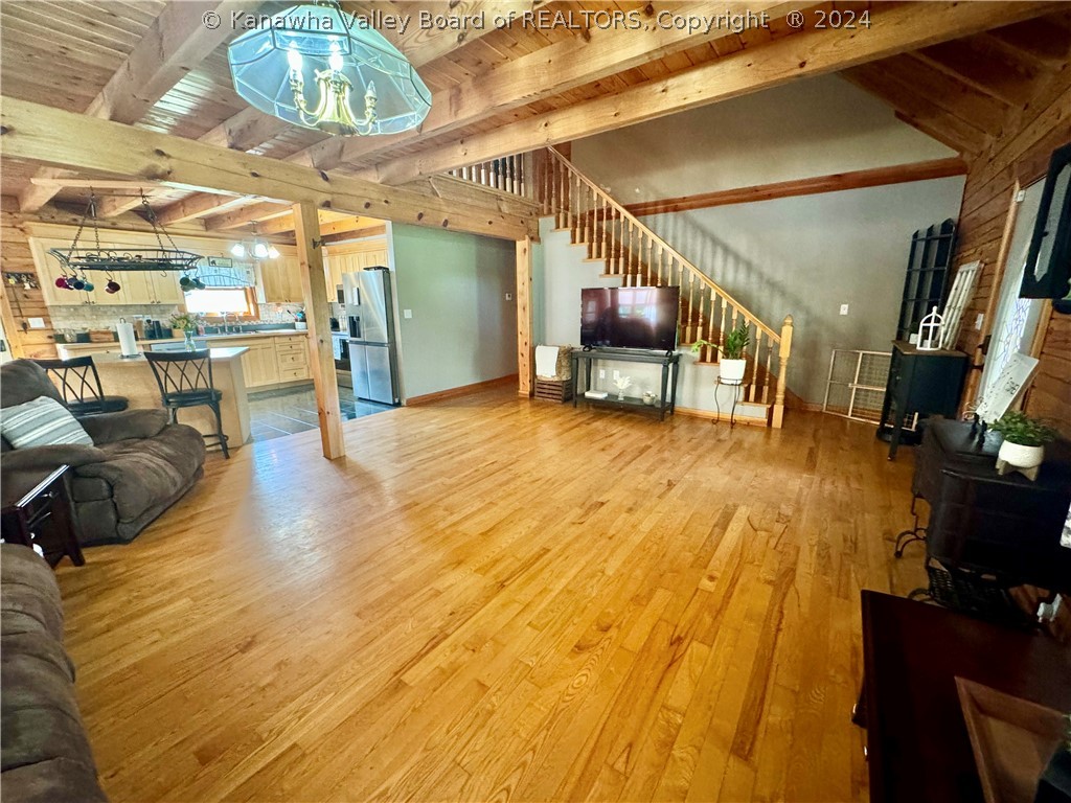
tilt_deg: -13.8
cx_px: 536
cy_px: 402
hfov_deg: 102.1
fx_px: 433
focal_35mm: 14
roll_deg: +0.3
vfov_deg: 85.7
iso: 500
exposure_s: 1/60
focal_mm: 2.22
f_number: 2.2
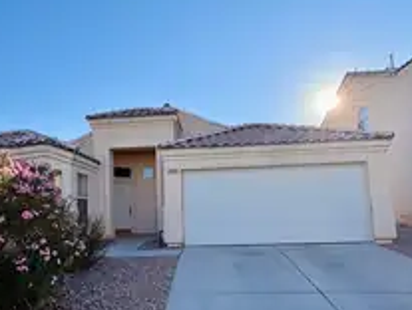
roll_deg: +2.0
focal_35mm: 27
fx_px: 322
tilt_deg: +4.7
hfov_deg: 64.9
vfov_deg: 51.2
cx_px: 177
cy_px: 183
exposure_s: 1/770
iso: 32
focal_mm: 2.22
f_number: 2.2
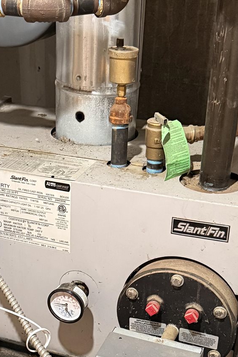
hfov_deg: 20.0
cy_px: 289
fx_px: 674
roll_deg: -1.5
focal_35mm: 68
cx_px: 84
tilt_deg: -30.1
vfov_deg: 29.0
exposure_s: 1/40
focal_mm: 6.76
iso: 800
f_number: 1.78
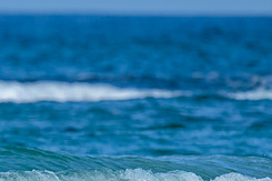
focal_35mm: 2607
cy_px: 189
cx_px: -50
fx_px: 19683
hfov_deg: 0.8
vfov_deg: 0.5
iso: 200
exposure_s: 1/2000
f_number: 6.3
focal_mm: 800
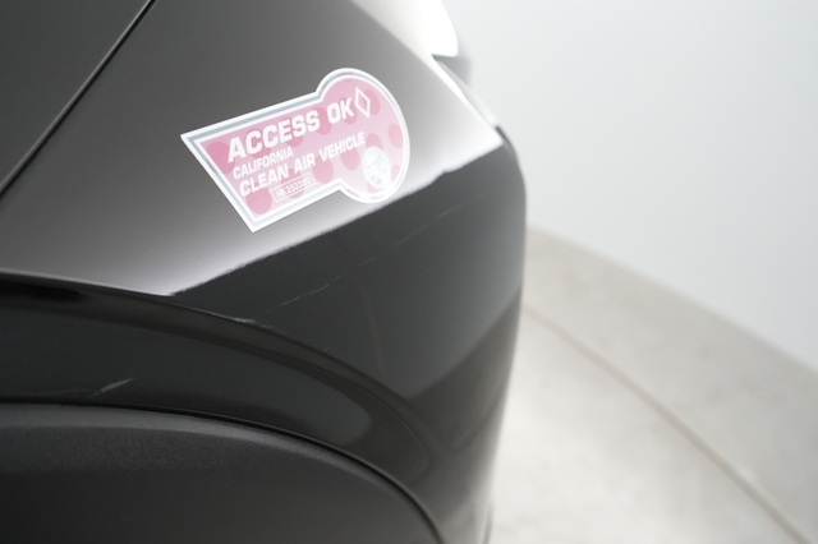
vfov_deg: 46.4
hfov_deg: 65.5
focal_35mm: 28
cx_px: 409
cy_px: 272
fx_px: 636
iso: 5000
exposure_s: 1/100
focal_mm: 28
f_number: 4.5
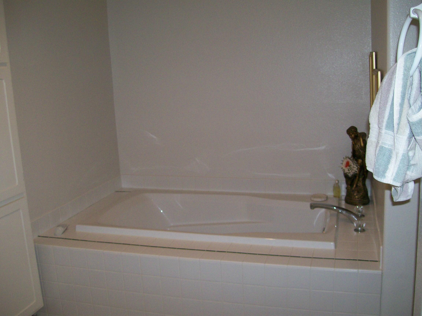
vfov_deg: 39.7
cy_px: 158
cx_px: 211
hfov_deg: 51.4
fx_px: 439
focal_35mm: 36
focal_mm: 6
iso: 140
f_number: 2.7
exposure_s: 1/64
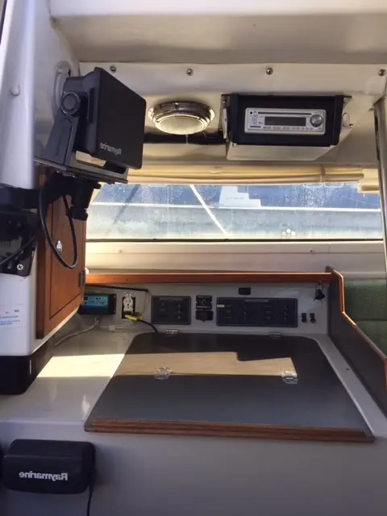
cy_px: 258
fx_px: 432
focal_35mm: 29
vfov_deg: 61.7
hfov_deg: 48.2
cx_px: 194
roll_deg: +0.7
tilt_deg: -9.7
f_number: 2.2
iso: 32
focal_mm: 4.15
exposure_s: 1/299
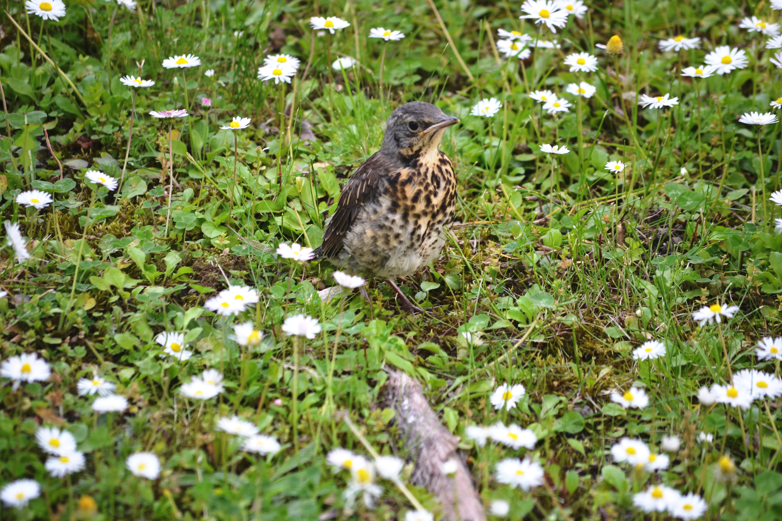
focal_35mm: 240
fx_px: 5213
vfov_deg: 5.7
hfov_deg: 8.6
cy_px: 260
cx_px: 391
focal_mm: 160
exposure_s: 1/500
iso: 450
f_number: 5.3
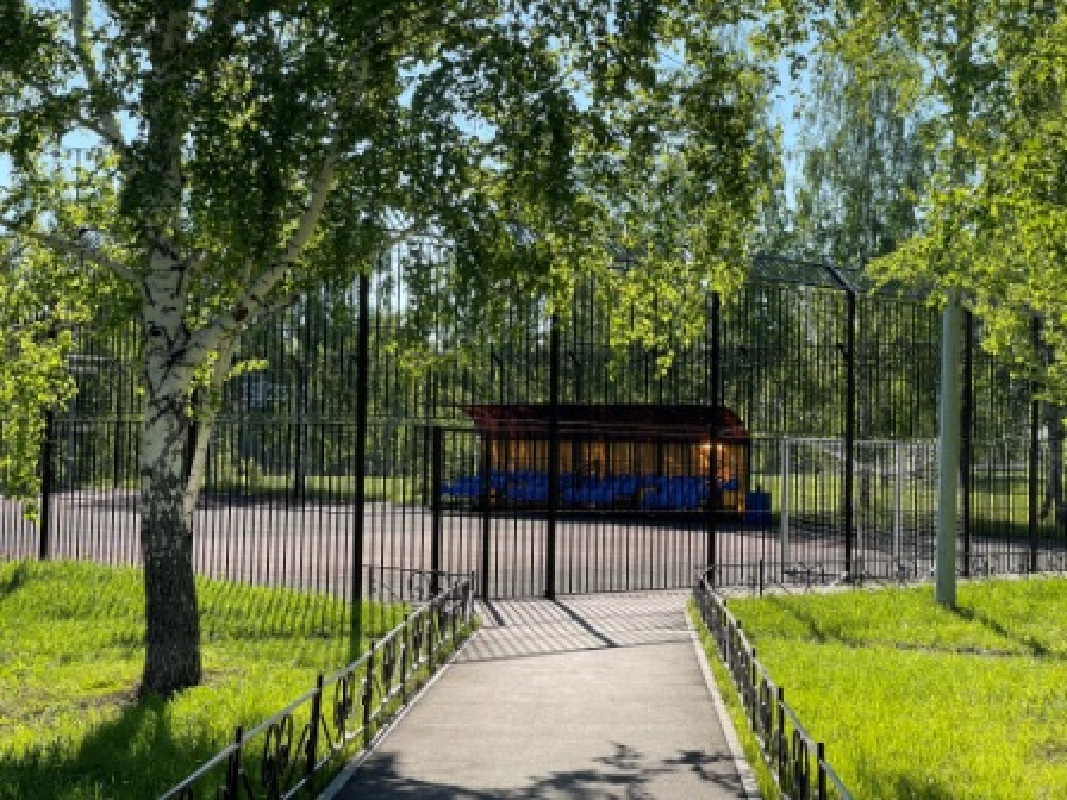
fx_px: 1973
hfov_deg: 30.3
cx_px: 534
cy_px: 400
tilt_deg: +1.2
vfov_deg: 22.9
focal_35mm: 64
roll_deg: -2.1
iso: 20
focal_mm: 7.5
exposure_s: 1/576
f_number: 2.2
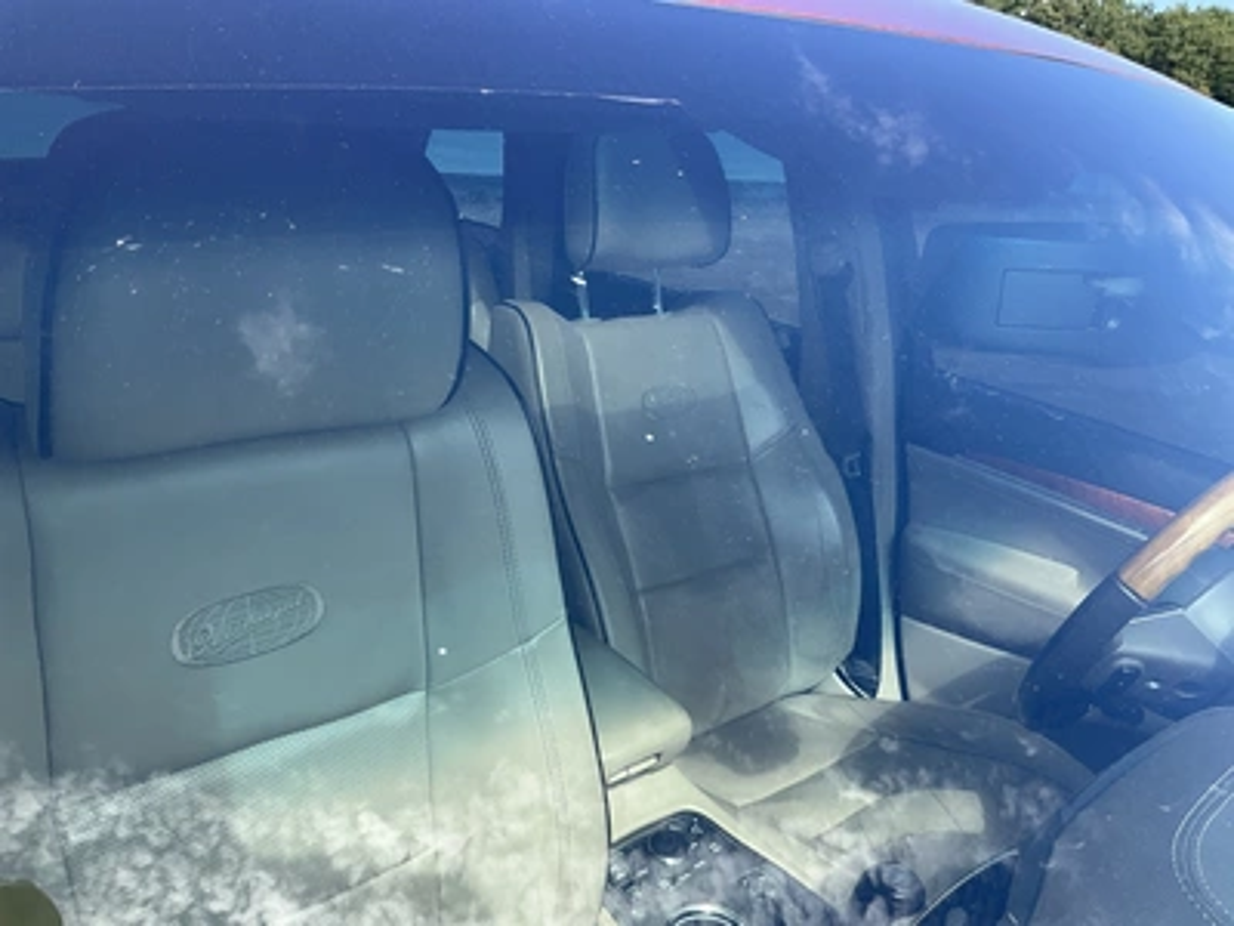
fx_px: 1034
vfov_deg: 48.2
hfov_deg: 61.7
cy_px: 463
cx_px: 617
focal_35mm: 29
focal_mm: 3
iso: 25
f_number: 1.8
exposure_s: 1/391
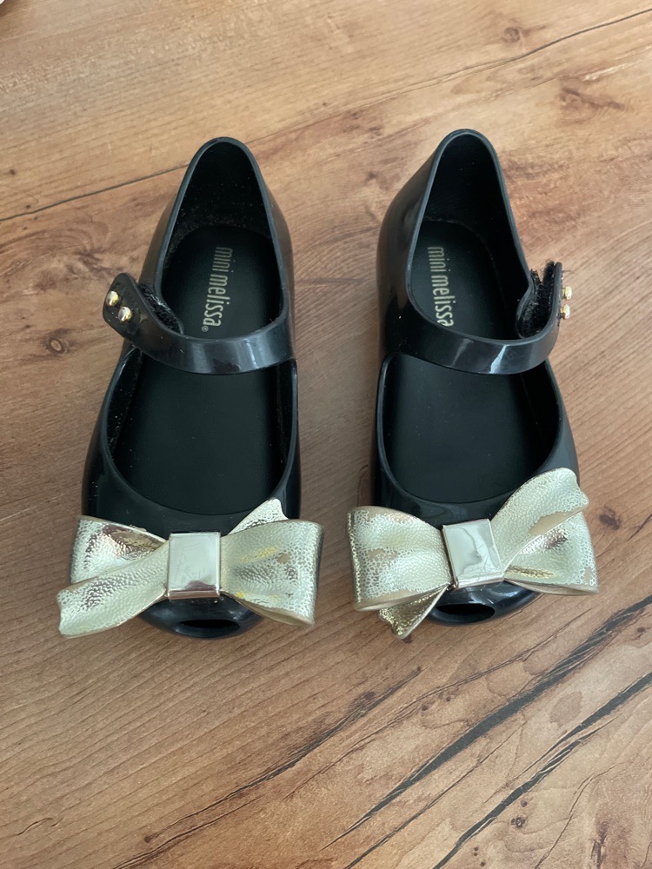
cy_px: 434
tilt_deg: -67.1
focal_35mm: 26
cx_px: 326
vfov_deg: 67.3
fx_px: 653
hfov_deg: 53.1
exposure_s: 1/51
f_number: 1.6
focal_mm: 4.2
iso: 500
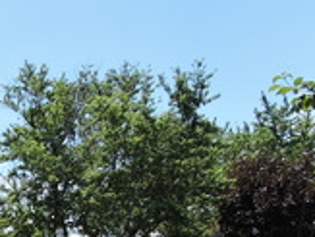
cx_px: -195
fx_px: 857
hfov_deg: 17.9
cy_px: 368
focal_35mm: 94
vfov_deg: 14.6
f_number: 3.3
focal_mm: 4.3
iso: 100
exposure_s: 1/800
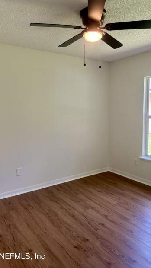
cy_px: 131
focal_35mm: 27
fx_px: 192
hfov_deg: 42.9
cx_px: 77
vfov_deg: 69.8
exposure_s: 1/121
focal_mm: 6.86
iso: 64
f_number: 1.78
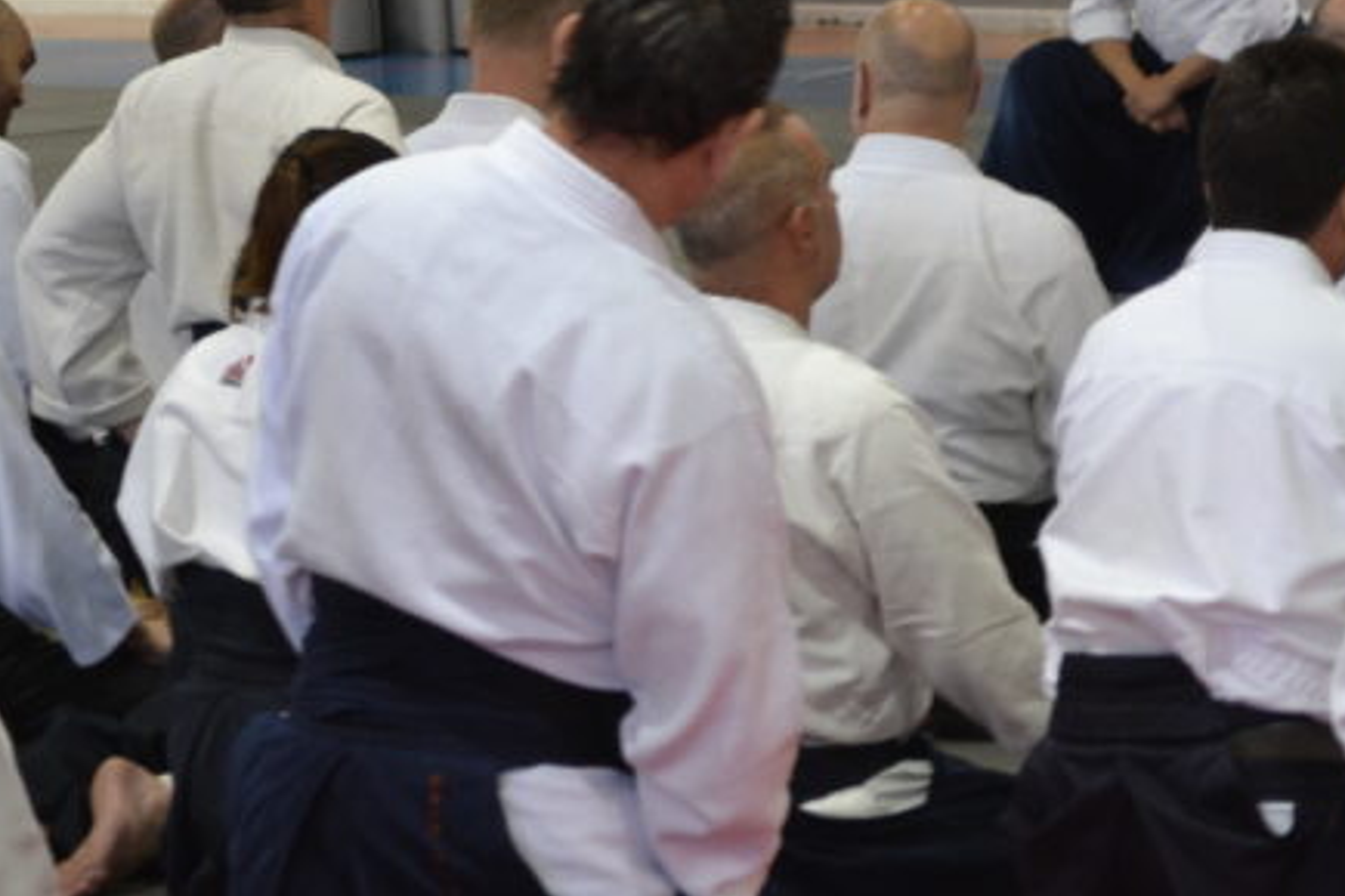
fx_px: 7254
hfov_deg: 10.6
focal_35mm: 194
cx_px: 489
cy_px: 2
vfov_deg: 7.0
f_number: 5.6
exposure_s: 1/25
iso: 400
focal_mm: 55
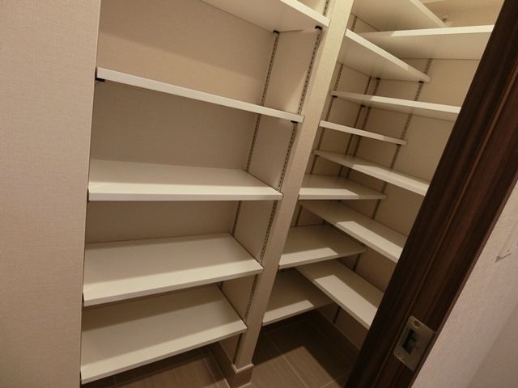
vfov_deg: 68.7
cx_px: 259
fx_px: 284
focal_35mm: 19
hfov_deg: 84.7
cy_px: 194
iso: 400
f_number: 2.7
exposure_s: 1/60
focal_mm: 4.06
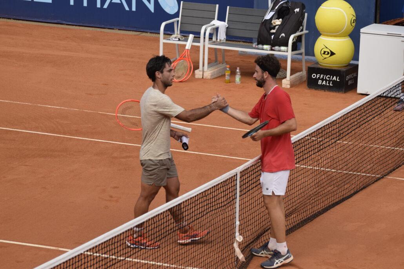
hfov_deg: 11.8
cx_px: 202
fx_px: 1953
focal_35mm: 174
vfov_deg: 7.9
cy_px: 134
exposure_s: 1/2500
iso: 800
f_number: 5
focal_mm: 116
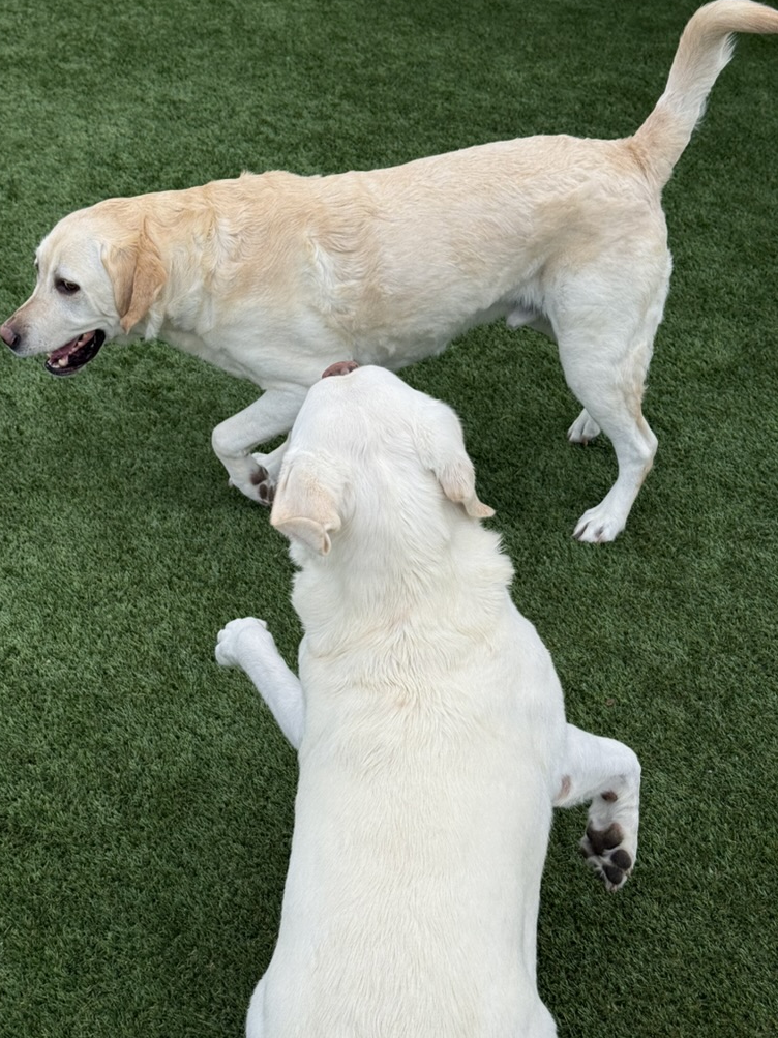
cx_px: 385
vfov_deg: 38.9
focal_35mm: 49
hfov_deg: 29.7
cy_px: 516
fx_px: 1469
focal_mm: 6.76
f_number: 1.78
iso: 64
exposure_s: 1/1678
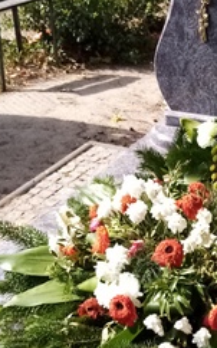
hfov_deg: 17.1
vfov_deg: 28.0
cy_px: 237
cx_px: 254
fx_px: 692
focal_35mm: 73
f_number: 1.8
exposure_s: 1/444
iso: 111
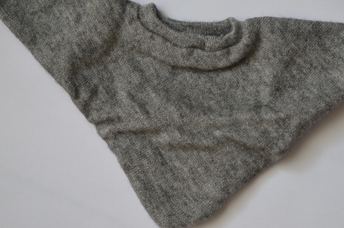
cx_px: 203
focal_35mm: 133
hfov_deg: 15.4
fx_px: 1268
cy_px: 95
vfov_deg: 10.3
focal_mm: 60
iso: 800
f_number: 3.2
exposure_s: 1/160
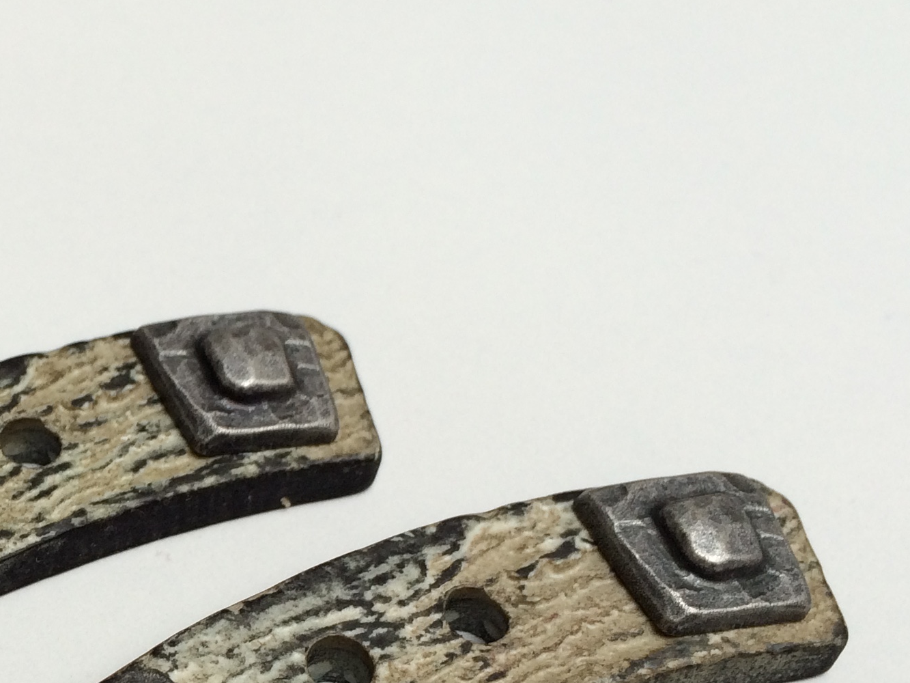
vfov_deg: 20.4
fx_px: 1867
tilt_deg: -51.8
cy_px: 566
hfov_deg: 25.8
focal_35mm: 71
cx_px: -35
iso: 40
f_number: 2.2
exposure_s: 1/60
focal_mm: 4.15
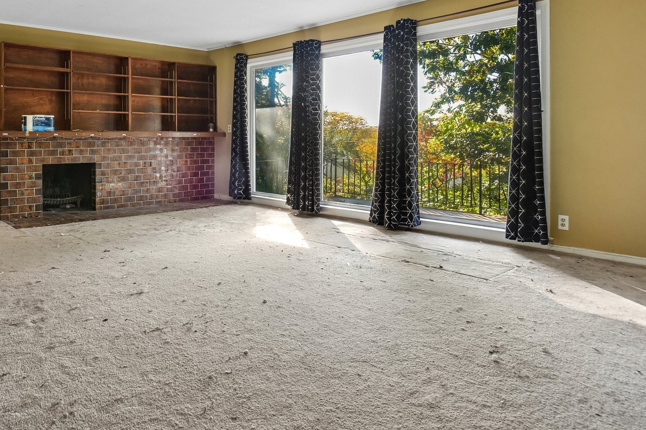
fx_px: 448
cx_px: 238
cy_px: 146
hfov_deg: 70.3
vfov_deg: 50.4
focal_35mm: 25
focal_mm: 17
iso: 400
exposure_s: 1/20
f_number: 11
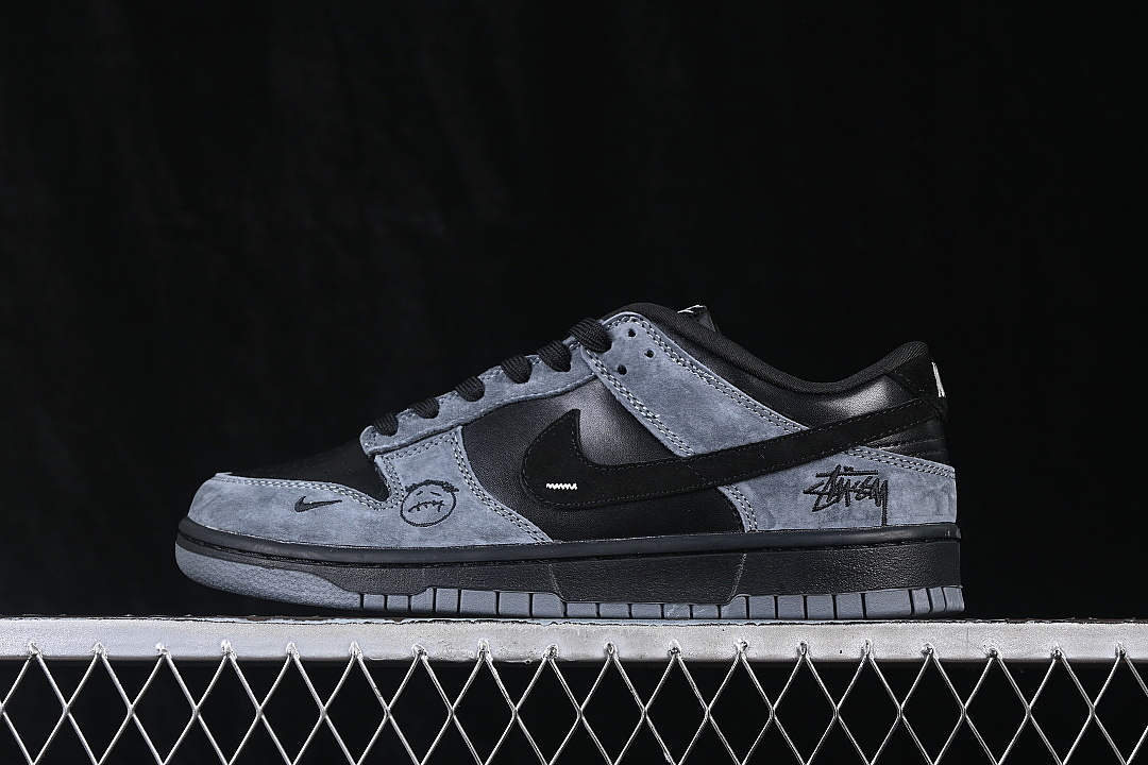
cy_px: 382
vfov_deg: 18.2
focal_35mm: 75
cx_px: 574
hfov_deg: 27.0
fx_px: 2391
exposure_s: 1/60
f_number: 6.3
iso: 160
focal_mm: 50
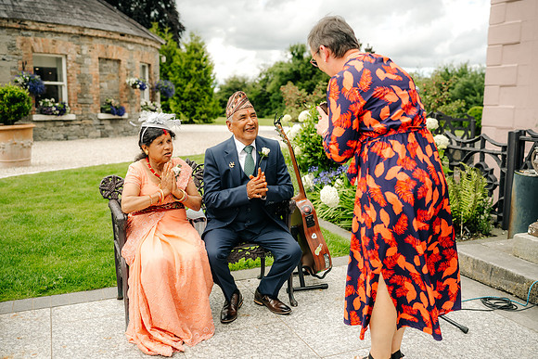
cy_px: 180
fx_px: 523
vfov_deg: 37.9
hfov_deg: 54.4
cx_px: 269
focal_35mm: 35
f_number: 2.5
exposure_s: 1/1250
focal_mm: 35
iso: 100
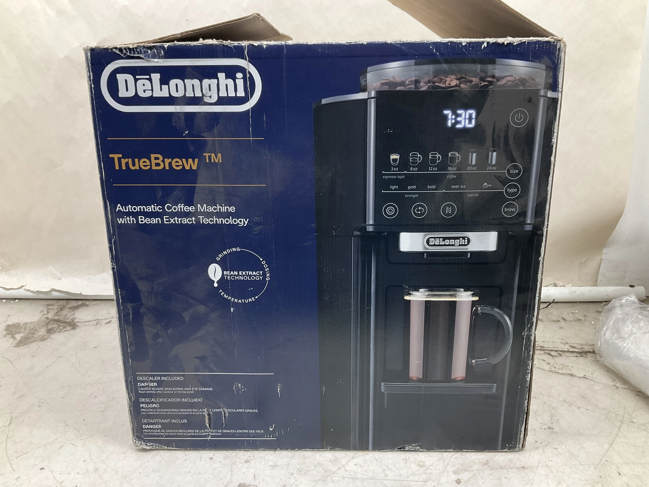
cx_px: 324
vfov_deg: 48.2
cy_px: 244
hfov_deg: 61.7
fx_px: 544
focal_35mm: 29
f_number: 1.8
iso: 50
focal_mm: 3
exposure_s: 1/60
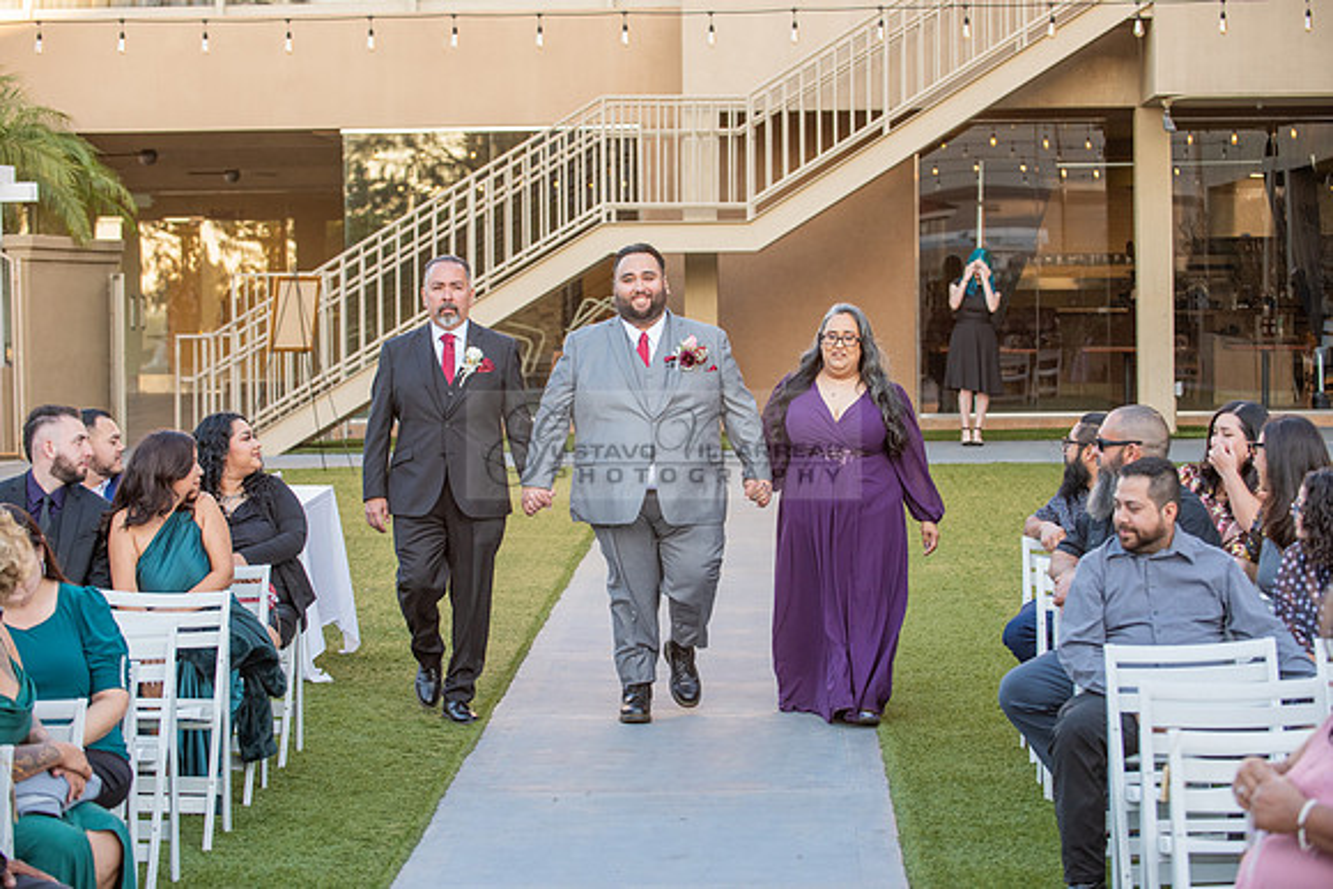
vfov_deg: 15.2
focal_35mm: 90
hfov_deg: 22.6
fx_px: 3333
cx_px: 666
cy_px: 444
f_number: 4
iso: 800
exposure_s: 1/320
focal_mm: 90
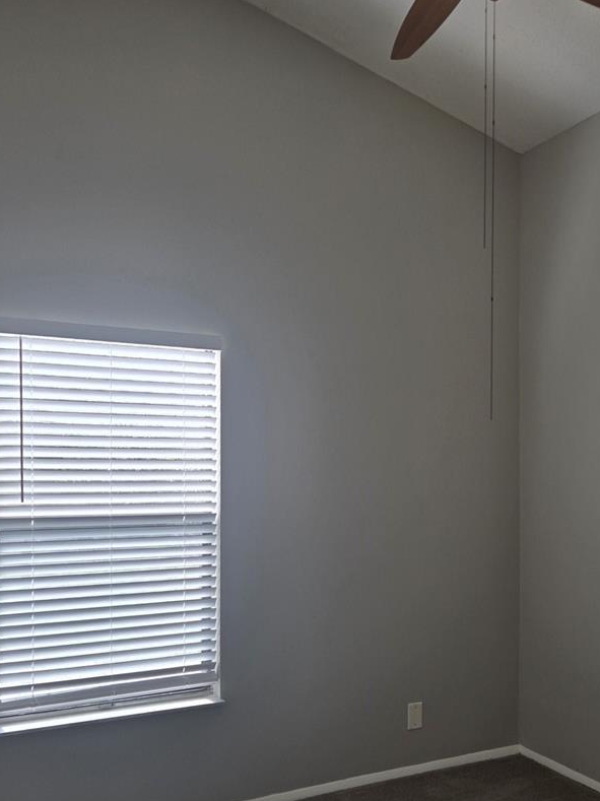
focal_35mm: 35
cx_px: 363
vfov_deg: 52.4
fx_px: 810
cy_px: 462
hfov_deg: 40.5
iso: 25
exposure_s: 1/140
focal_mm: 5.4
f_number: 1.8
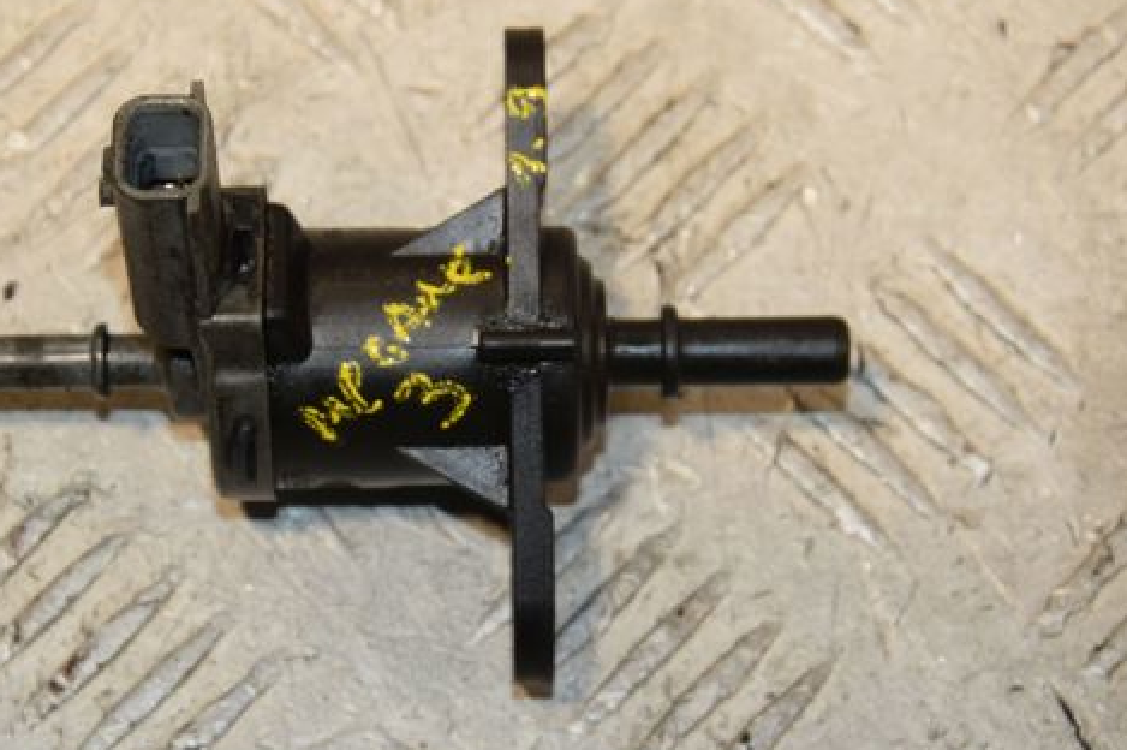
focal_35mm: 135
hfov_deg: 15.2
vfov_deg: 10.1
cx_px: 447
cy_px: 365
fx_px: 4223
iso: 800
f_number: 8
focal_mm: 66
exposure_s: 1/200
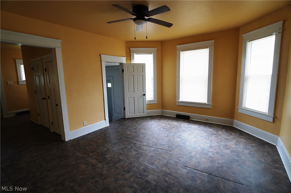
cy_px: 96
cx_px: 146
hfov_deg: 95.0
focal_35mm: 16
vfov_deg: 71.9
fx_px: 133
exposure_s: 1/30
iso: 100
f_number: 2.8
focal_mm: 11
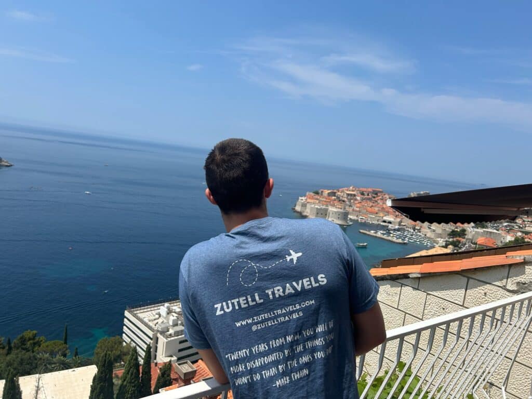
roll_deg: -7.0
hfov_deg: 67.3
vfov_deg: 53.1
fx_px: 400
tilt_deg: -7.6
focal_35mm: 26
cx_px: 266
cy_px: 200
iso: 50
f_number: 1.5
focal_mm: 5.7
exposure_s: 1/6579
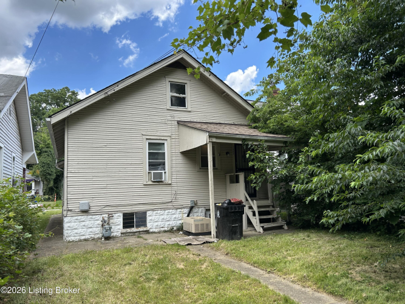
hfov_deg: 67.3
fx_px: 304
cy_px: 152
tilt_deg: +6.5
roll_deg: +2.4
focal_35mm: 26
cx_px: 202
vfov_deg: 53.0
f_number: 1.5
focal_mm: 5.7
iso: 50
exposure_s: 1/1068
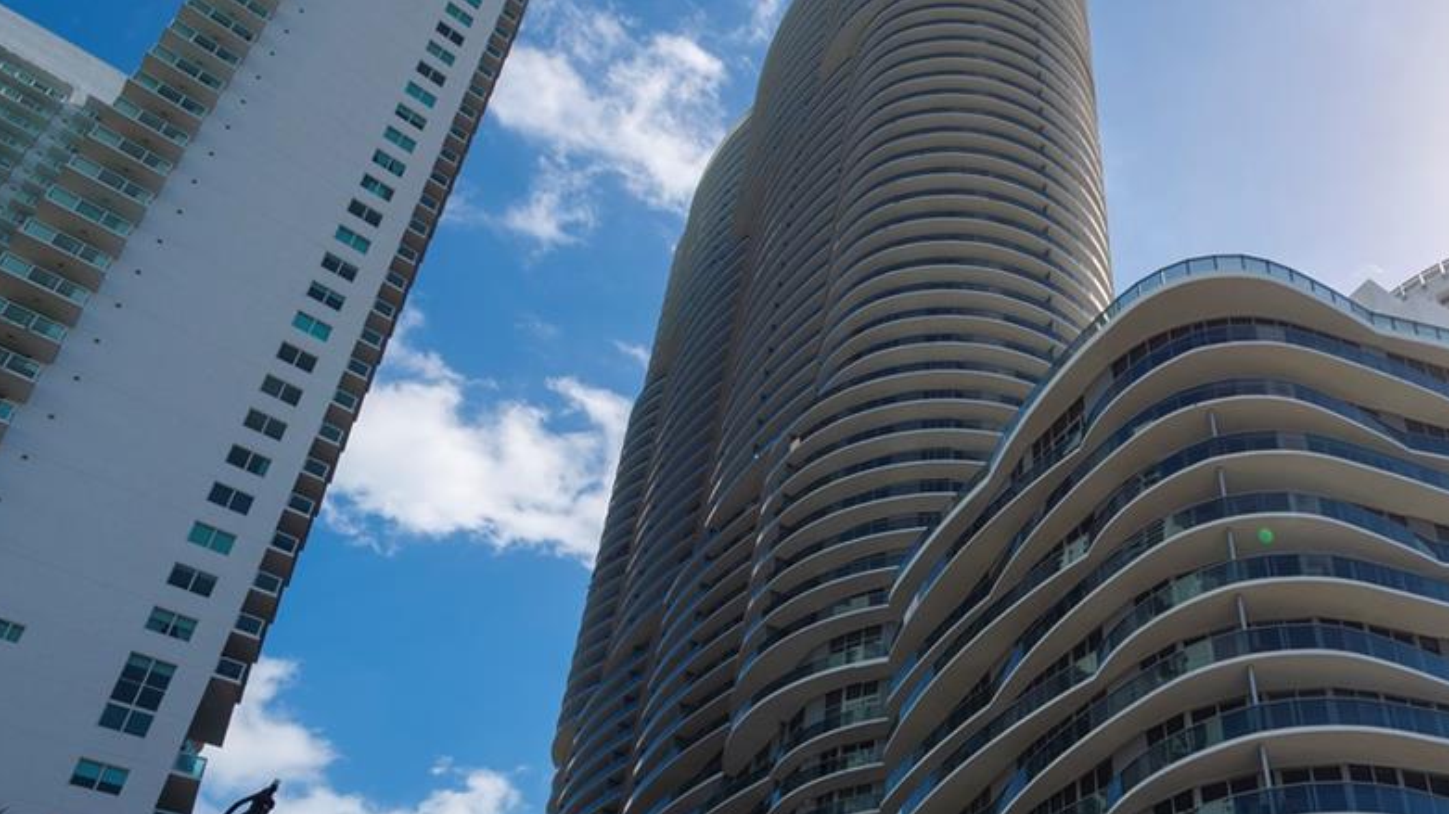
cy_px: 657
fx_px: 1152
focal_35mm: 30
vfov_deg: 37.5
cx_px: 1108
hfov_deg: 60.4
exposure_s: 1/500
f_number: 8
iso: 100
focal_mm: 14
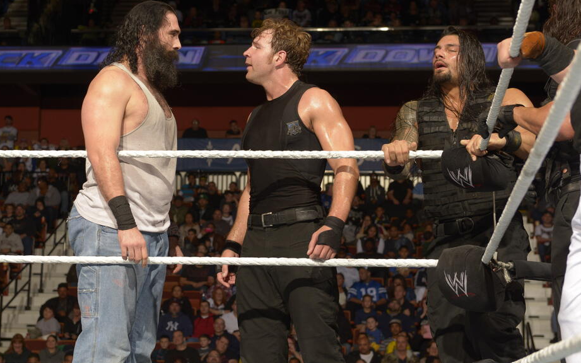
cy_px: 141
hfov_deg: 22.3
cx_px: 218
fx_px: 1473
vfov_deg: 14.1
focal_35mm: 93
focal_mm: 70
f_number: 5.6
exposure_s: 1/200
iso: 250
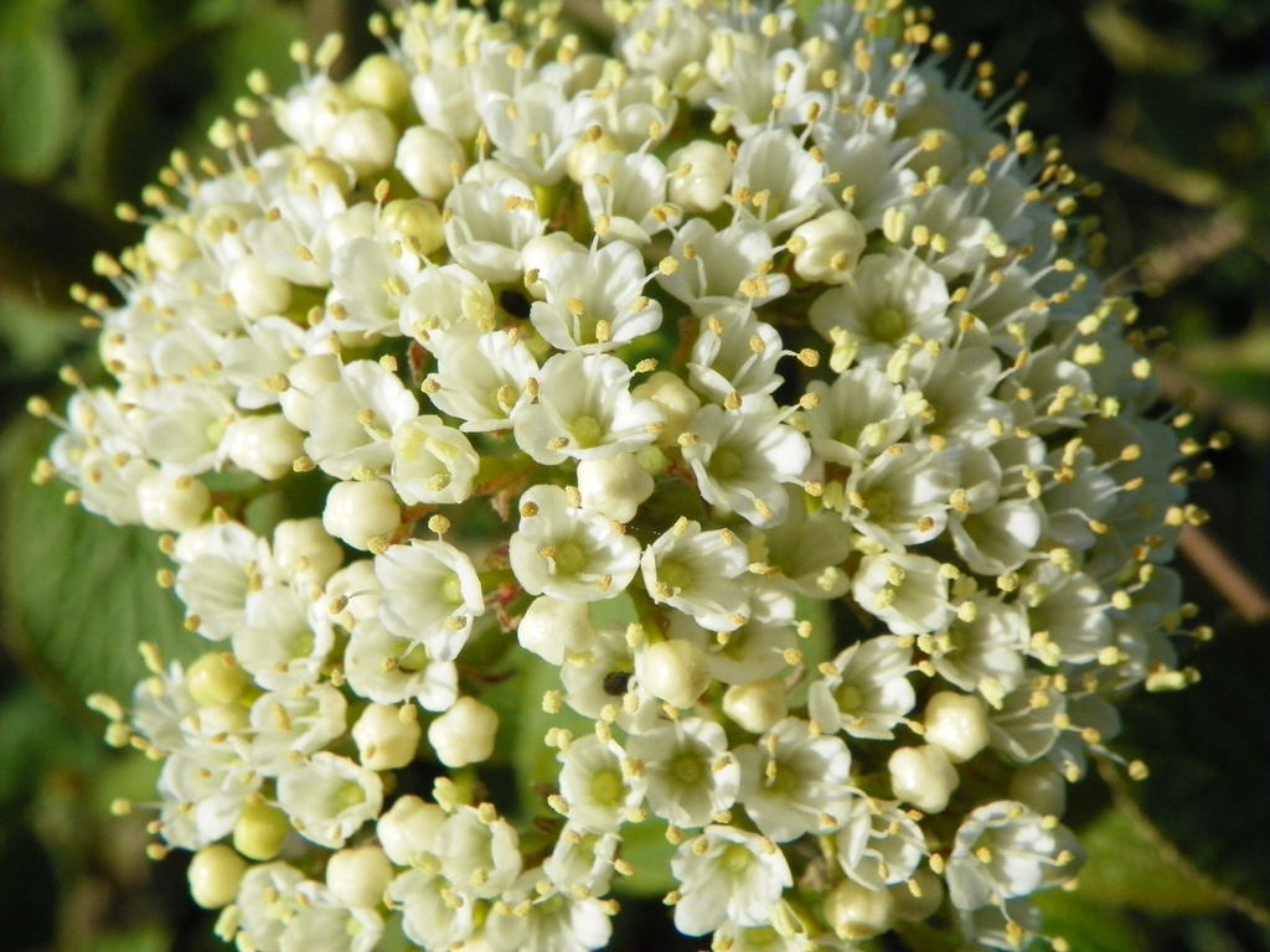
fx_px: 1908
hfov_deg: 36.8
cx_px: 635
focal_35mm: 52
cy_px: 476
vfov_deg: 28.0
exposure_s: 1/2000
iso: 200
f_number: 5
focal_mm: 9.2
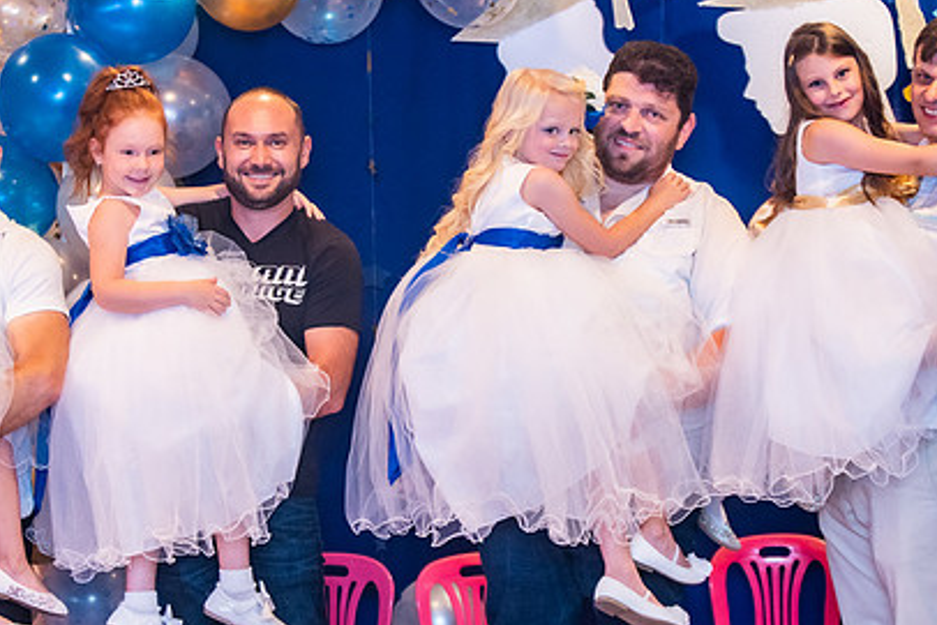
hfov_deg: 20.4
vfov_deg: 13.7
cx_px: 462
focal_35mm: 100
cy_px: 283
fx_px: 2604
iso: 3200
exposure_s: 1/200
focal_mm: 70
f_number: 2.8
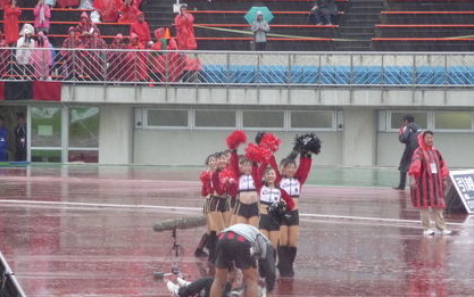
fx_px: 4342
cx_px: 236
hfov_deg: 6.2
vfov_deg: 3.9
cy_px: 177
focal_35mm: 336
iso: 400
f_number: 4.9
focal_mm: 47
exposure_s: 1/80
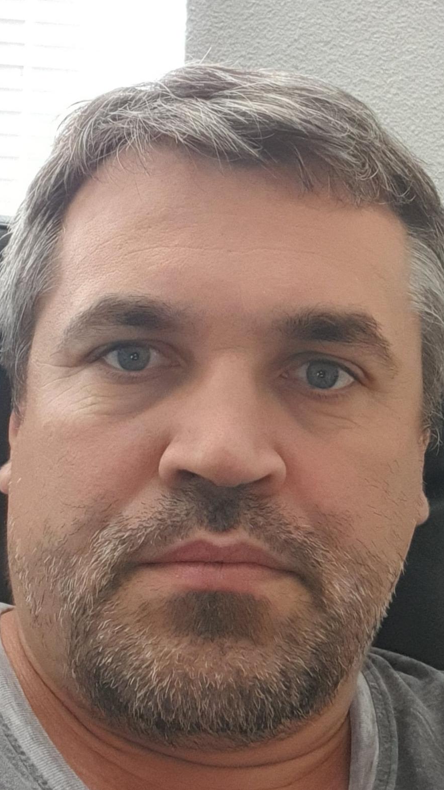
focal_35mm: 35
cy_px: 394
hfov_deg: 33.7
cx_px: 224
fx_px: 733
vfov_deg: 56.6
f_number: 1.9
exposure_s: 1/33
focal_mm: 3.3
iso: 320
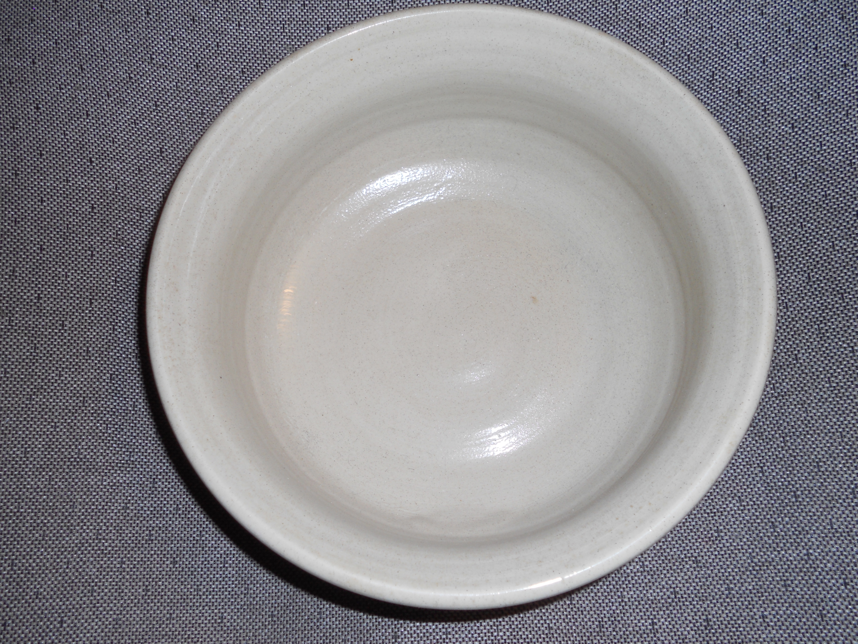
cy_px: 322
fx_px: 793
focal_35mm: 32
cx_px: 429
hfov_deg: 56.8
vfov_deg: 44.2
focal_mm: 5.8
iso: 80
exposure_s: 1/25
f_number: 3.5
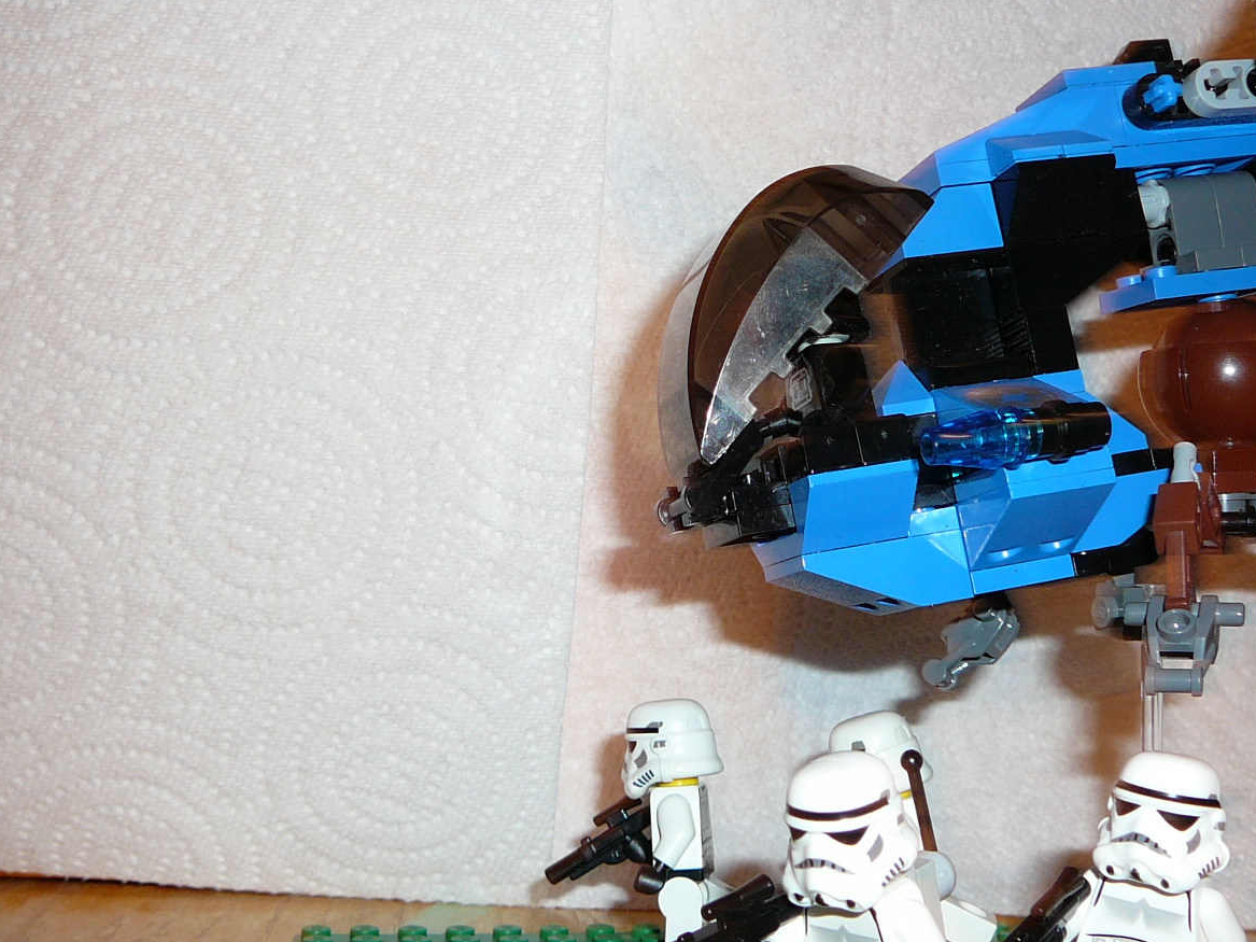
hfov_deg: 39.7
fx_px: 1741
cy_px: 469
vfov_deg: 30.3
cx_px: 606
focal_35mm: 48
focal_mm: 5.2
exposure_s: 1/30
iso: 80
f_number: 2.8
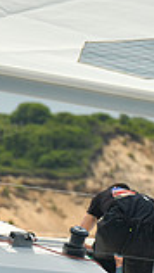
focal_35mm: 769
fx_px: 5577
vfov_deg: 2.8
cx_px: 116
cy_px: 217
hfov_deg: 1.6
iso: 320
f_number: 6.3
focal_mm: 200
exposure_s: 1/640
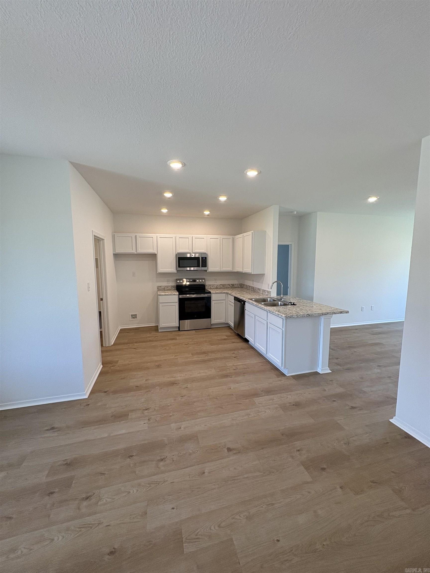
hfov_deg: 85.7
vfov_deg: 102.1
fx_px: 232
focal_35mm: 14
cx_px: 215
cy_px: 286
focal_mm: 2.22
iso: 125
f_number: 2.2
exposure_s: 1/120
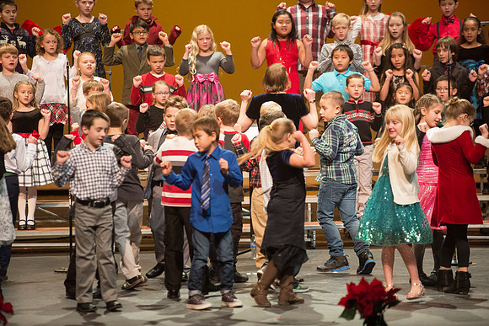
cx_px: 244
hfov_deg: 10.3
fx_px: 2717
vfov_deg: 6.9
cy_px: 163
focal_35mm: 200
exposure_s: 1/200
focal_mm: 200
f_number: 2.8
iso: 2500
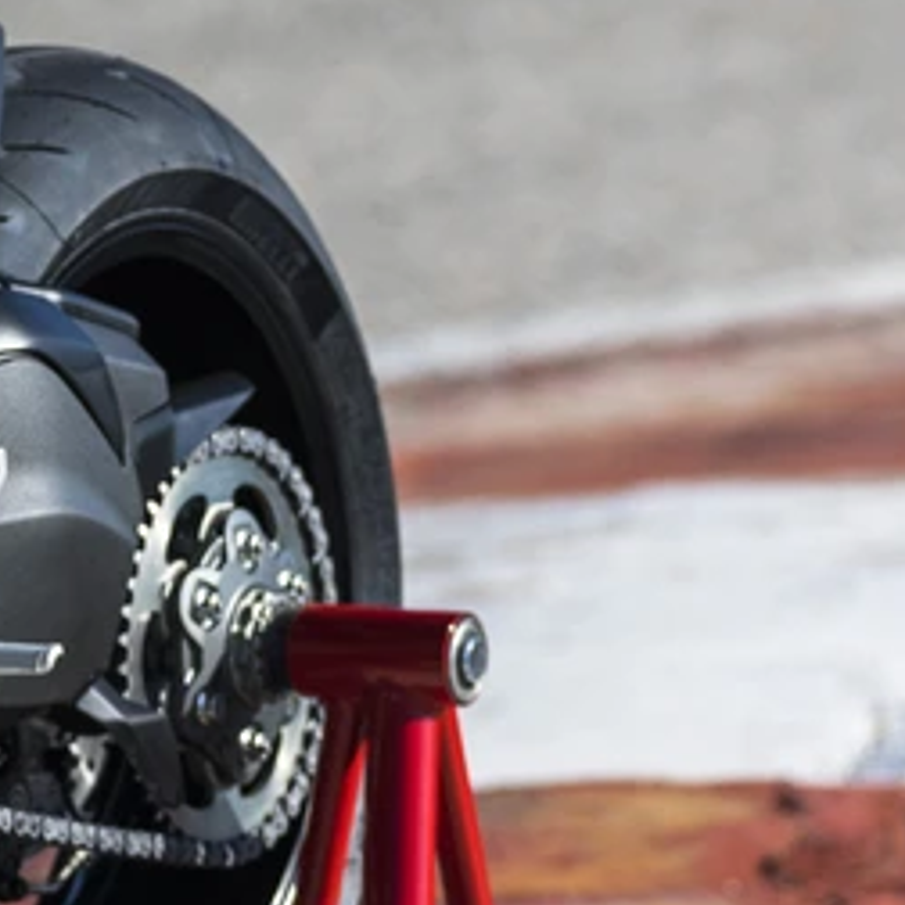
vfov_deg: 1.4
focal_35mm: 1295
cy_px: 476
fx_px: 38304
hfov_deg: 1.4
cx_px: -341
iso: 100
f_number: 5.6
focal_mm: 300
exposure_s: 1/1000
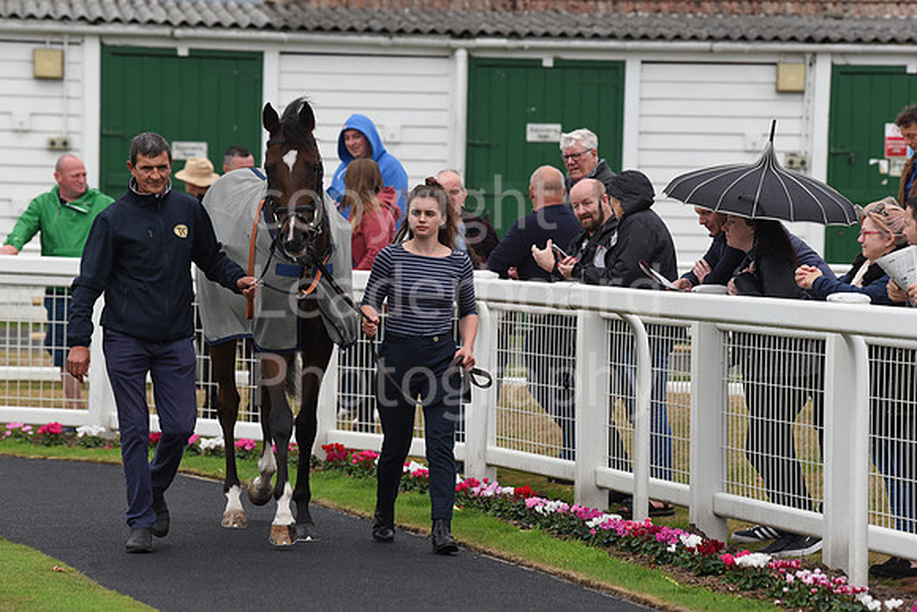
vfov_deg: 6.9
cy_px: 306
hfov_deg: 10.3
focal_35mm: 200
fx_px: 5095
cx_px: 458
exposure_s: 1/1600
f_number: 5.6
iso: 800
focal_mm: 200
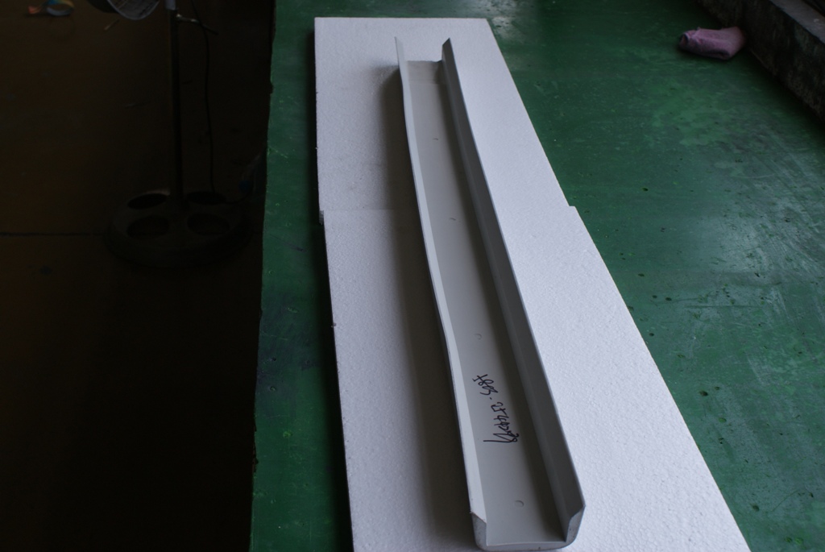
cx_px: 412
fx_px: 1032
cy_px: 276
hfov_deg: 43.6
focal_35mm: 45
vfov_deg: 29.9
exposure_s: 1/80
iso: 100
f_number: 6.3
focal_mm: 30
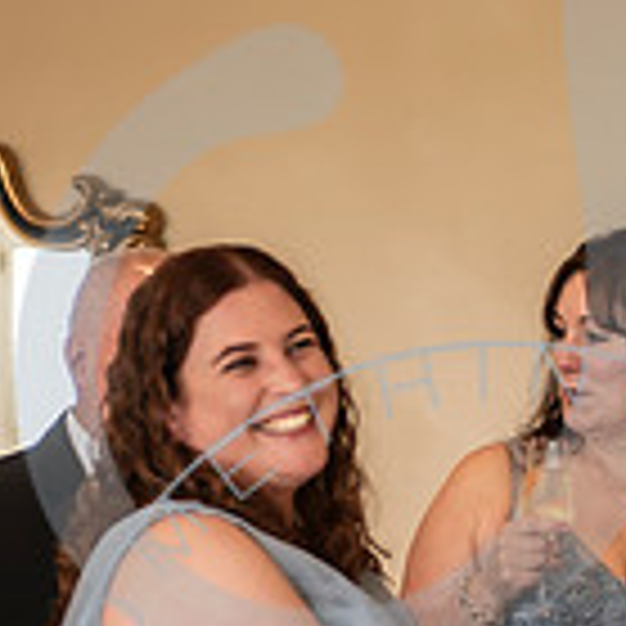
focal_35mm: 249
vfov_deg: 7.0
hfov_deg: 7.0
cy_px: 426
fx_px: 5095
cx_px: 730
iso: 400
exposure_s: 1/160
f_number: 2.8
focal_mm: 70
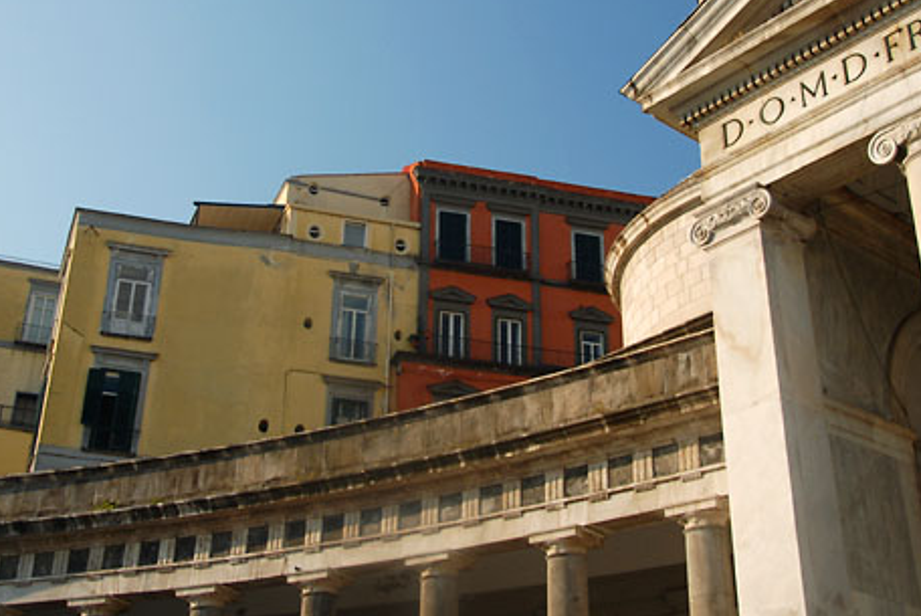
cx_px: 454
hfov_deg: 40.3
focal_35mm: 49
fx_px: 1255
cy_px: 213
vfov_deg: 27.4
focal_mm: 24
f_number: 3.8
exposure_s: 1/320
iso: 100
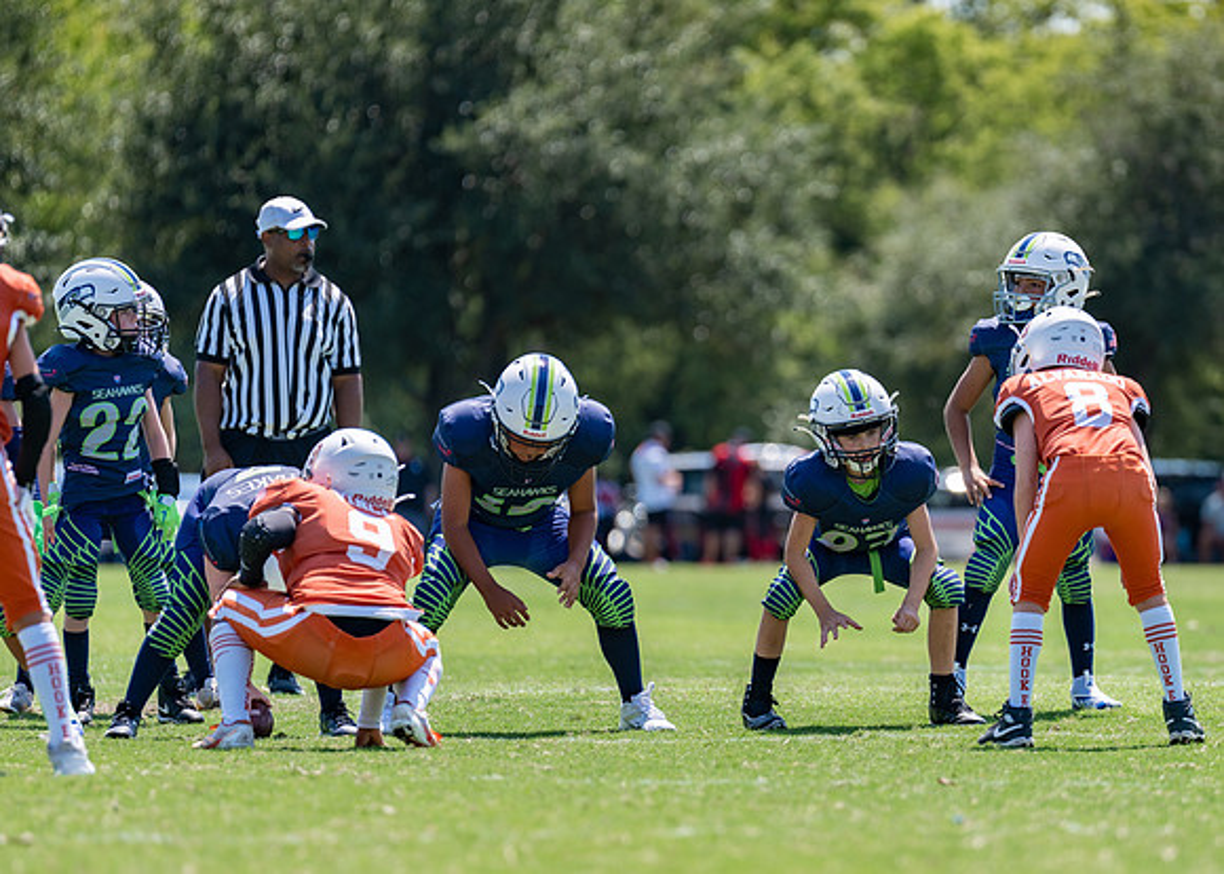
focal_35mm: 288
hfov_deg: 7.0
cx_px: 847
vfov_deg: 5.0
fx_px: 10021
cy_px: 510
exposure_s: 1/1250
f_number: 3.2
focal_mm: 200
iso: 100
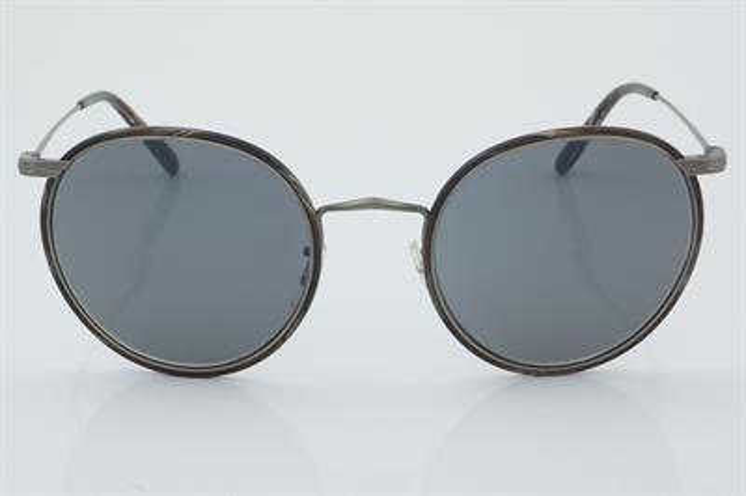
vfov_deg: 16.5
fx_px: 1708
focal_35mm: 82
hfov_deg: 24.6
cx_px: 373
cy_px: 248
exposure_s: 1/4
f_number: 32
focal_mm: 55
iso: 100
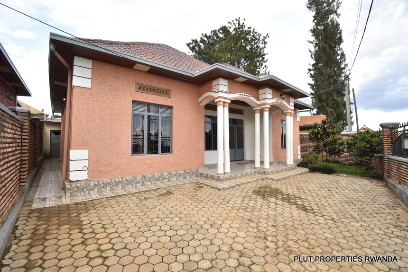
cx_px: 204
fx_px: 170
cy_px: 136
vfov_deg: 77.4
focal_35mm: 15
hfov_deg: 100.3
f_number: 8
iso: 250
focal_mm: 10
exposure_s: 1/80
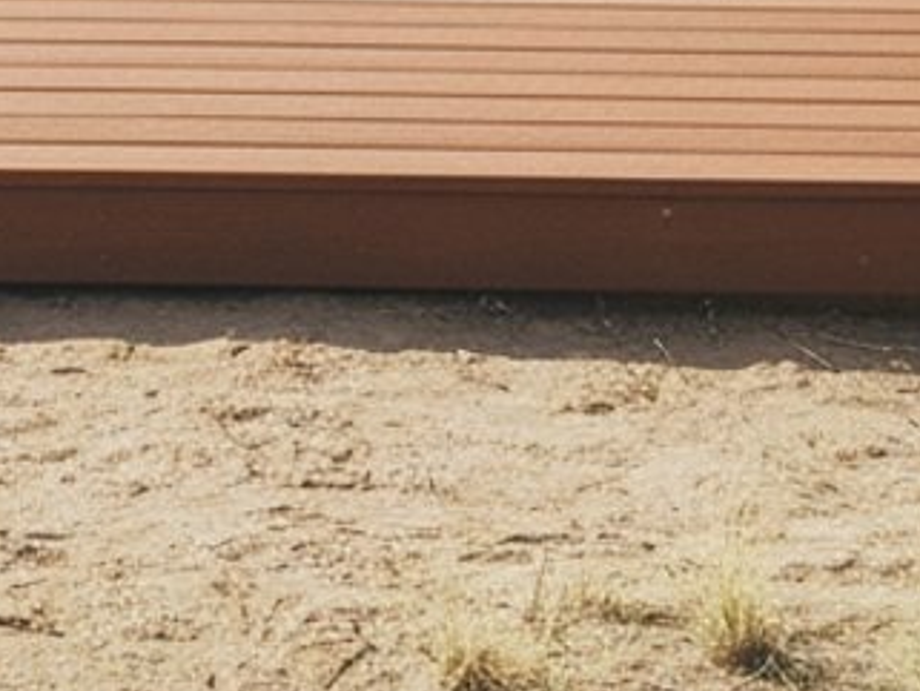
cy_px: -404
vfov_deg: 15.6
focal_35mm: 86
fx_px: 2287
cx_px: -129
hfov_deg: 21.4
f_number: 1.8
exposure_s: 1/448
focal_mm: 6.4
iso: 1078
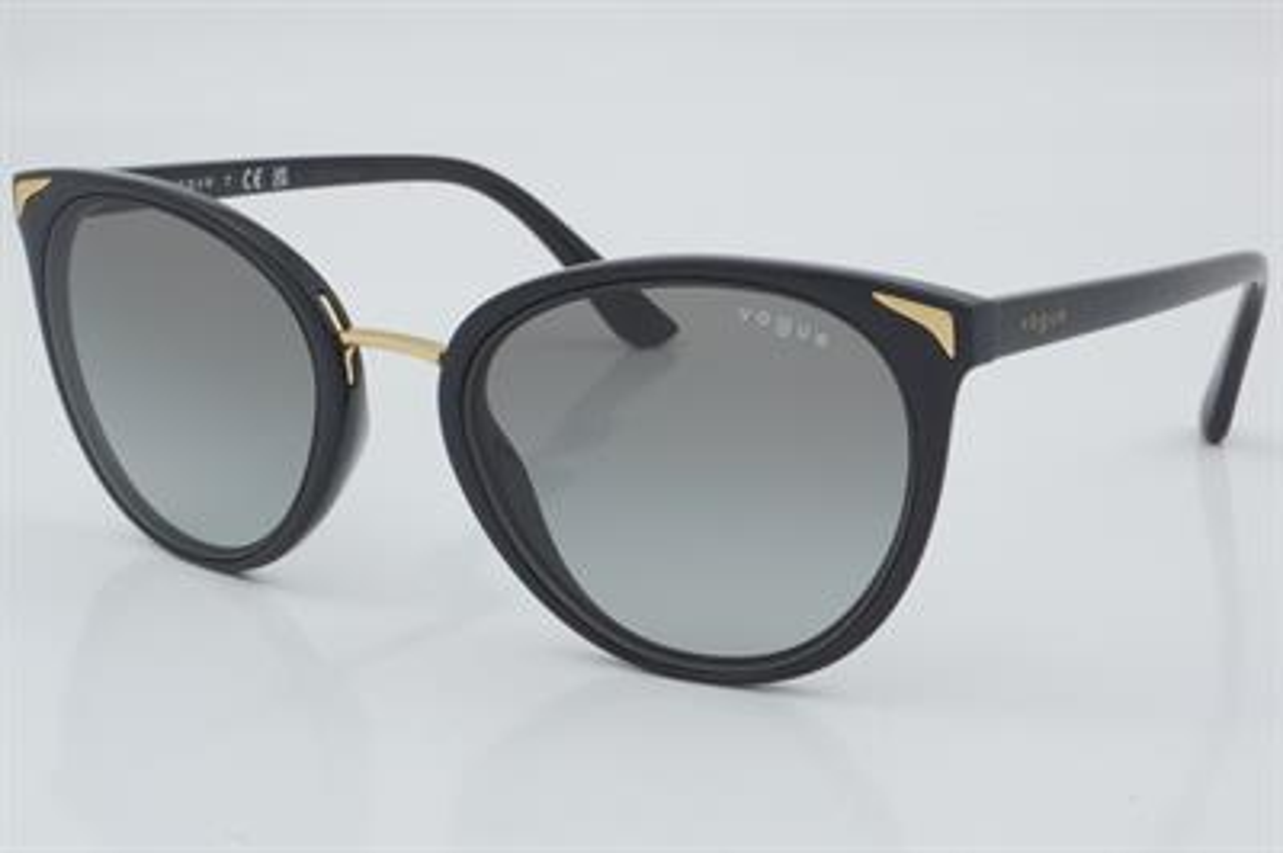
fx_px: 2671
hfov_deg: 27.0
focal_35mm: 75
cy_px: 426
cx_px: 642
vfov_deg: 18.2
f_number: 32
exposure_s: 1/3
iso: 100
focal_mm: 50
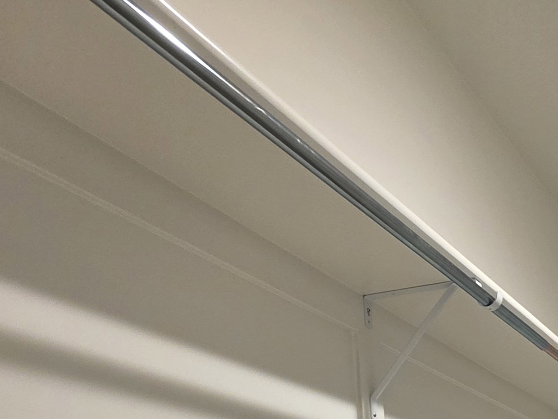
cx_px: 583
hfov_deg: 38.6
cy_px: 674
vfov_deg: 24.2
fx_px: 677
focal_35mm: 42
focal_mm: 2.2
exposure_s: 1/120
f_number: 1.9
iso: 200
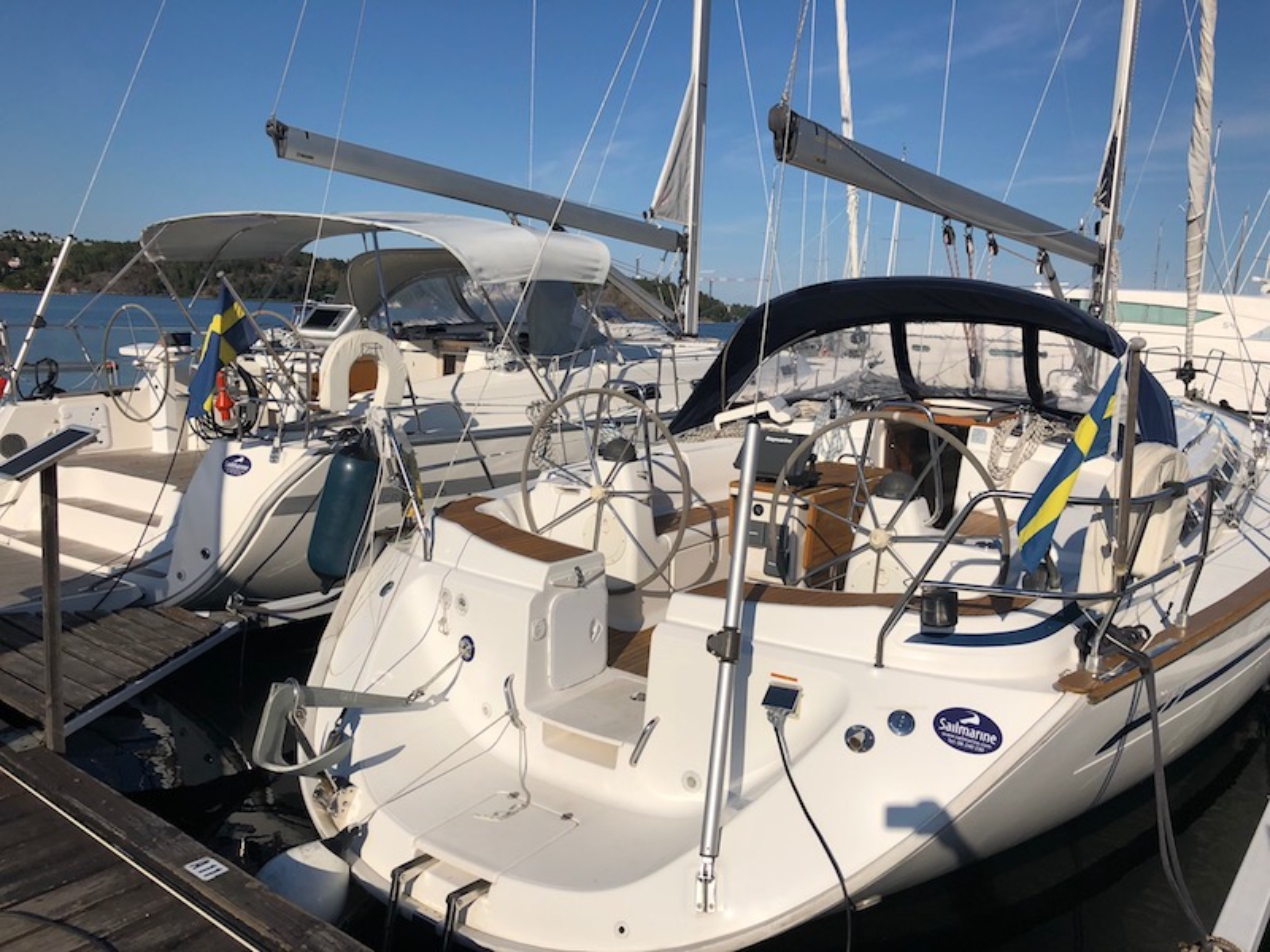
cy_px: 476
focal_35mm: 28
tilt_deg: -7.3
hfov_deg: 63.4
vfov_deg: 49.7
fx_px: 1027
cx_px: 635
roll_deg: -0.6
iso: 25
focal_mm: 4
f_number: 1.8
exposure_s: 1/5348
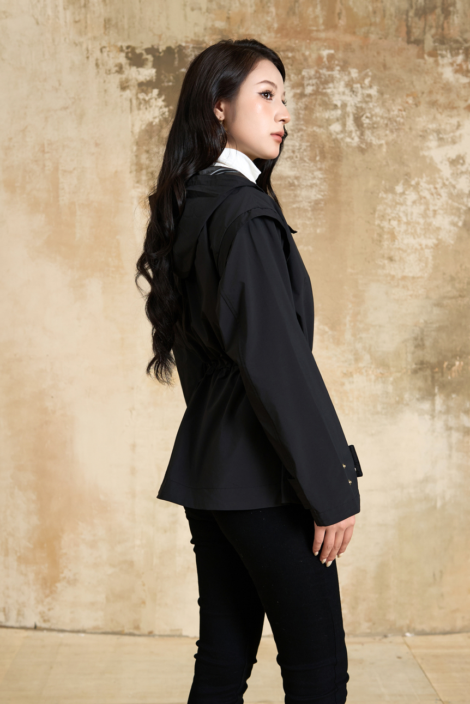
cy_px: 352
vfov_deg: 43.6
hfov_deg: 29.9
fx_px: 881
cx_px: 235
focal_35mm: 45
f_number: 4
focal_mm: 30
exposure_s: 1/160
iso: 200
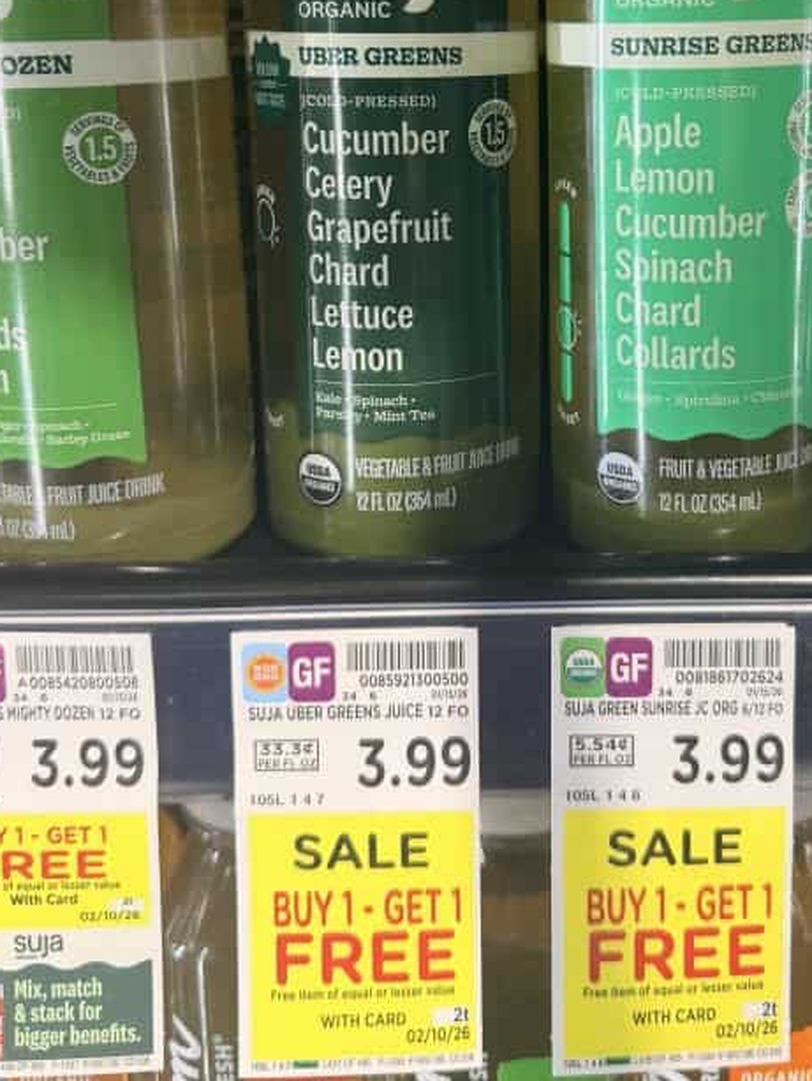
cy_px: 271
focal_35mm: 40
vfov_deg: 45.2
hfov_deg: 35.6
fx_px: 1250
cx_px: 539
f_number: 1.8
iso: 125
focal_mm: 6.8
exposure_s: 1/120
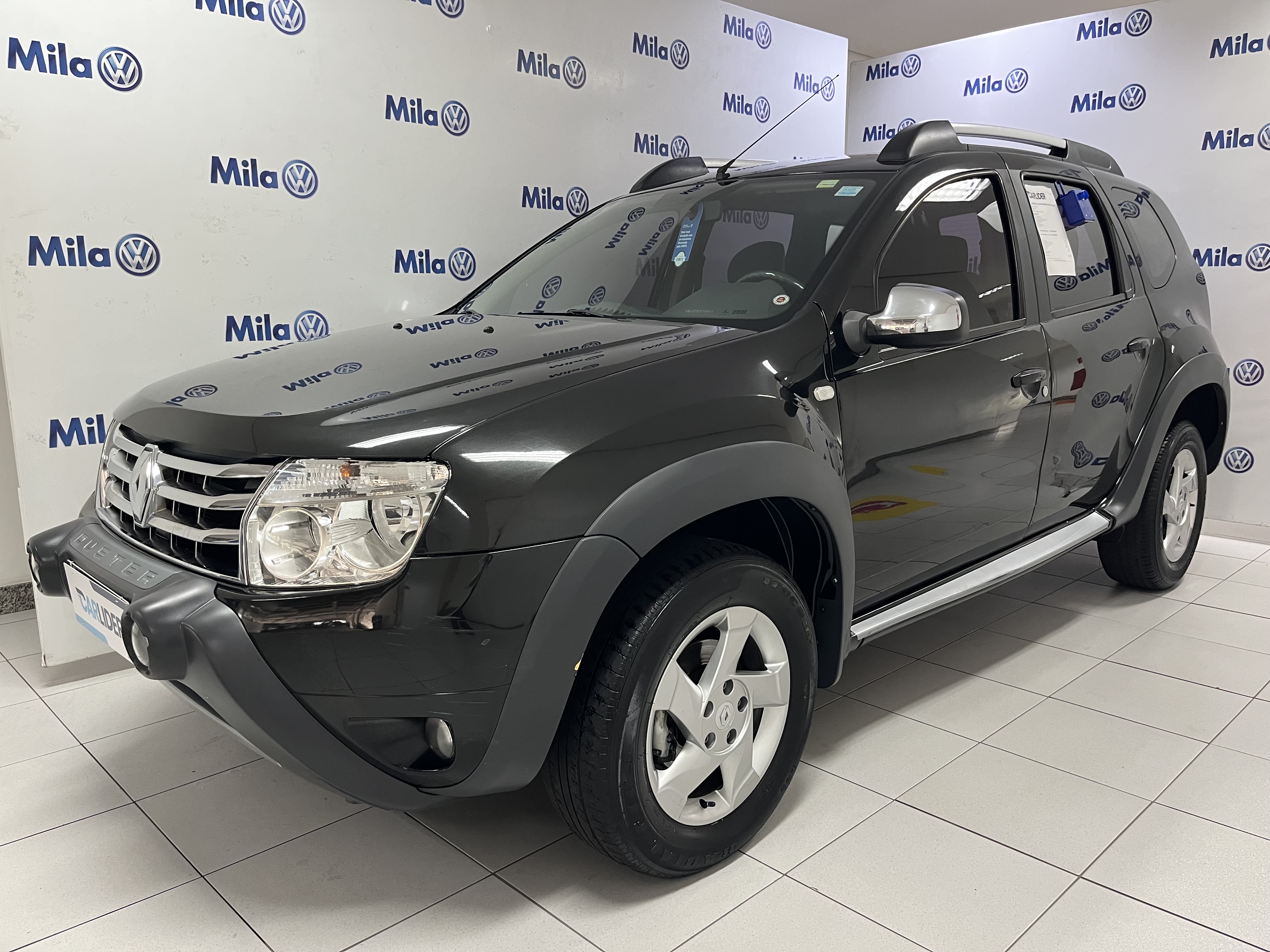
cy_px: 476
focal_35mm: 26
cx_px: 635
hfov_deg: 67.3
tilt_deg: -11.0
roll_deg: +0.4
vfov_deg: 53.1
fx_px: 954
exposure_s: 1/60
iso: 200
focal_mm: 5.1
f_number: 1.6
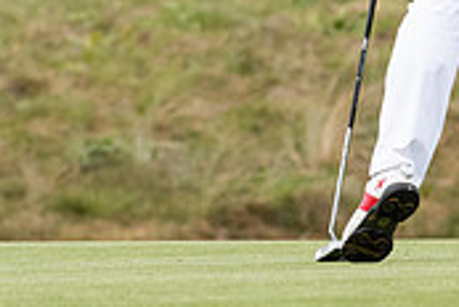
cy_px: -197
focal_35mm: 1005
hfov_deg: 2.0
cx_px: 509
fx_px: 12836
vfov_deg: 1.4
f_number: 5.6
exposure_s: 1/1250
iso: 1250
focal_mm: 200
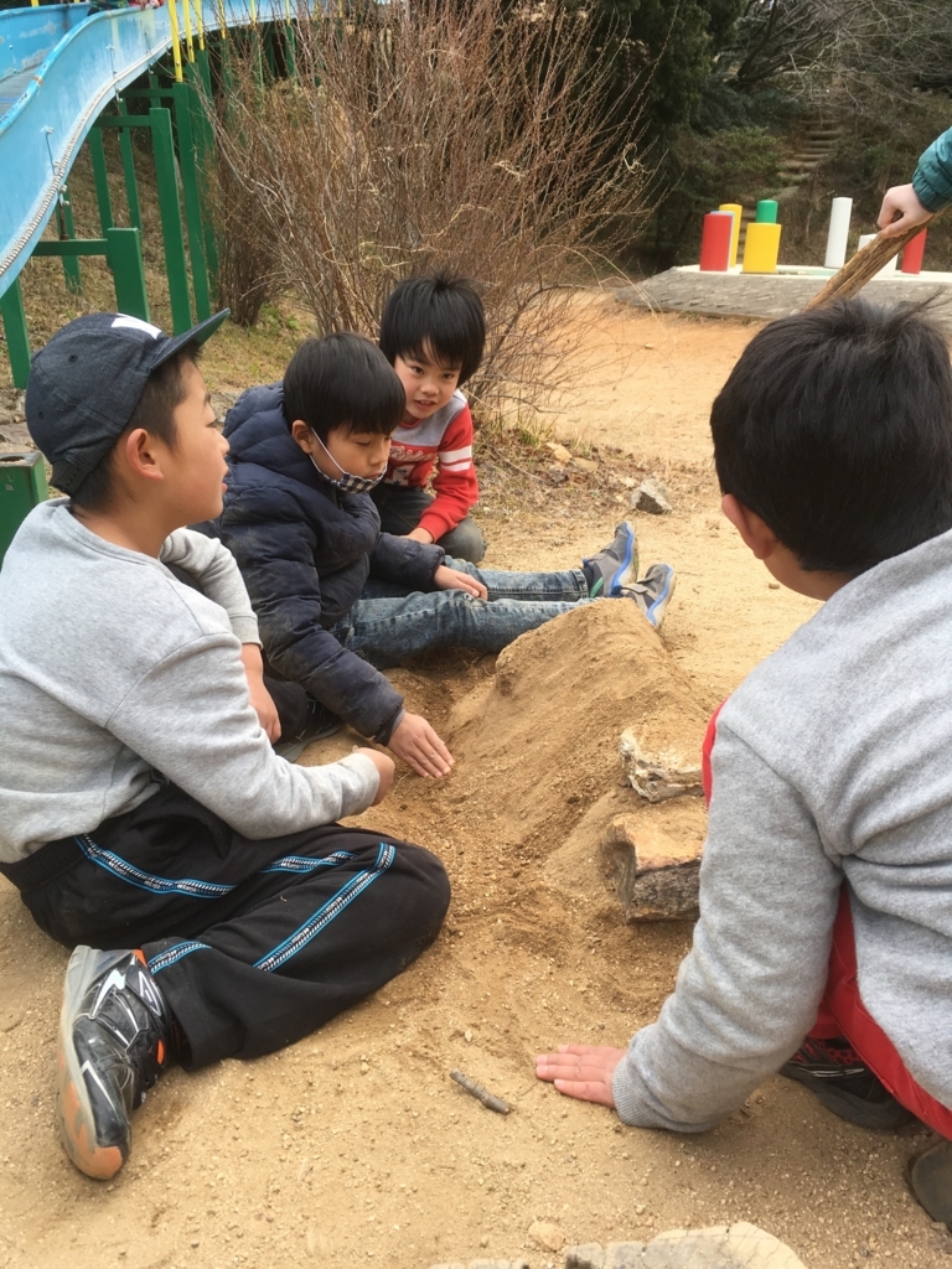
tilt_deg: -22.0
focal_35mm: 29
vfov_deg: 61.7
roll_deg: +2.4
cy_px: 634
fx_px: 1063
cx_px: 476
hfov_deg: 48.2
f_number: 2.2
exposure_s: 1/403
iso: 25
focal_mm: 4.15
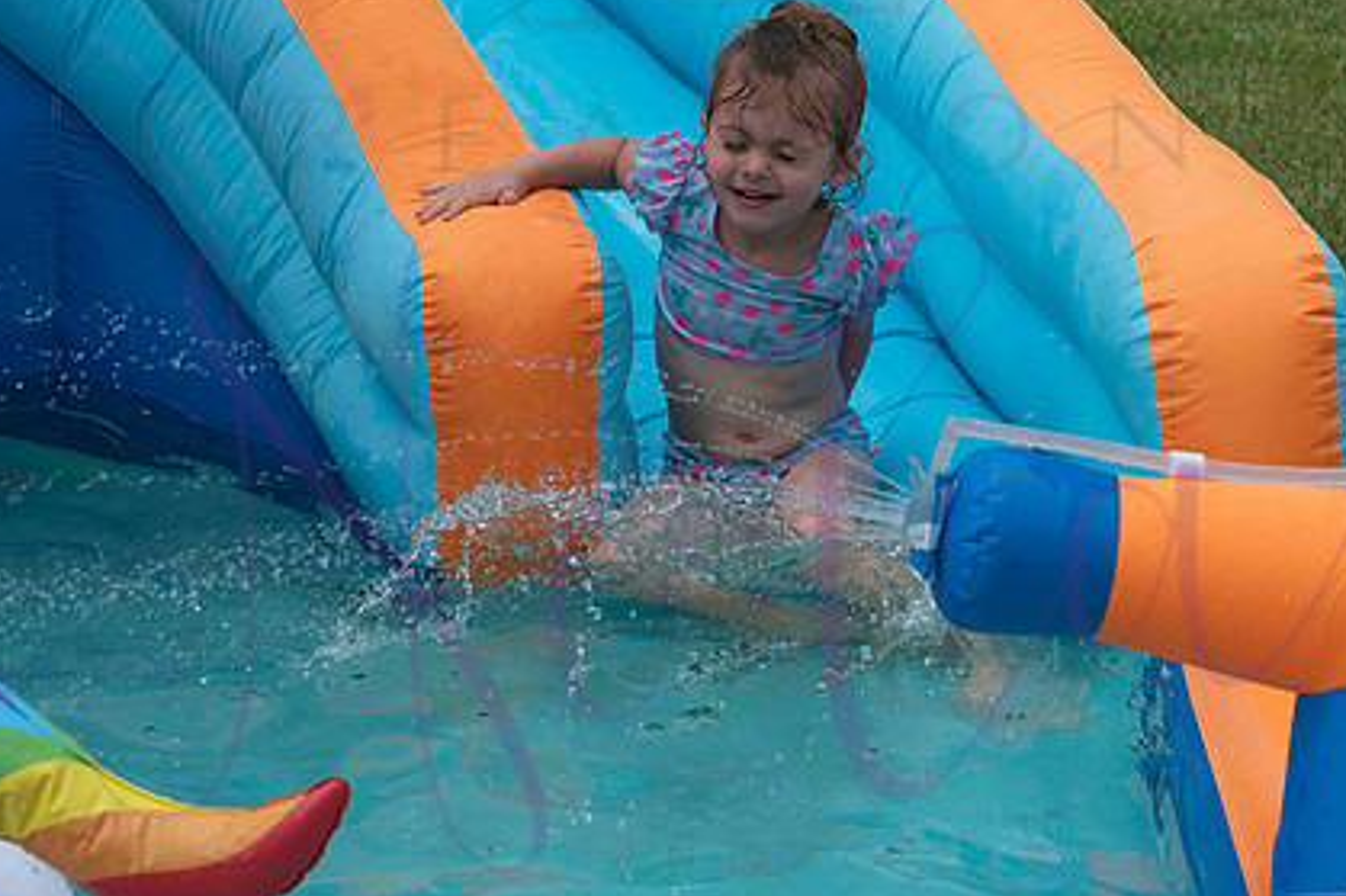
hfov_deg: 16.8
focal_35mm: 122
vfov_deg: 11.2
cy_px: 274
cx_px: 751
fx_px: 4559
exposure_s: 1/1000
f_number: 9
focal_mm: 85
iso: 400
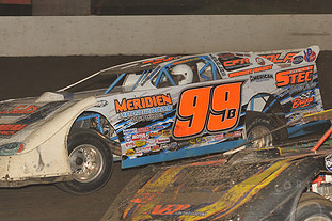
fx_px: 1373
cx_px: 299
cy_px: 146
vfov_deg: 9.2
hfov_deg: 13.7
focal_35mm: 149
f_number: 6.3
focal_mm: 80
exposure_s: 1/320
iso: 800
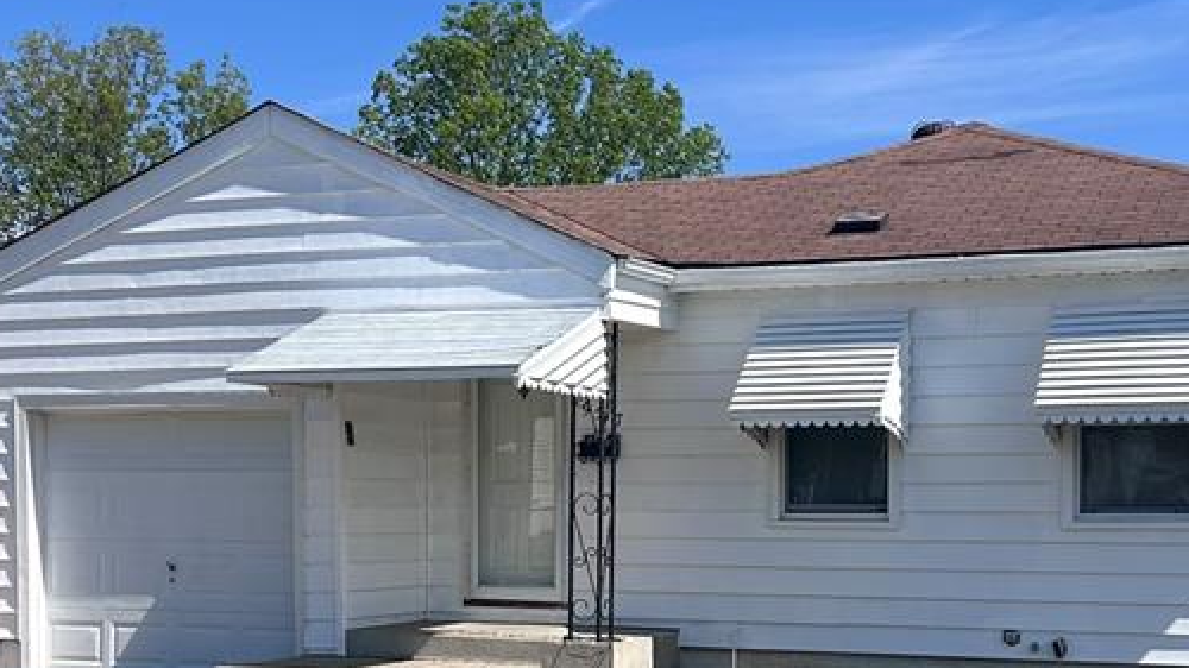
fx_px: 1828
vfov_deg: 20.5
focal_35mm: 58
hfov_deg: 36.0
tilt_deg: -1.1
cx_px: 661
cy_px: 535
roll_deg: -0.1
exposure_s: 1/5319
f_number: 1.5
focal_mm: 5.7
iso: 50
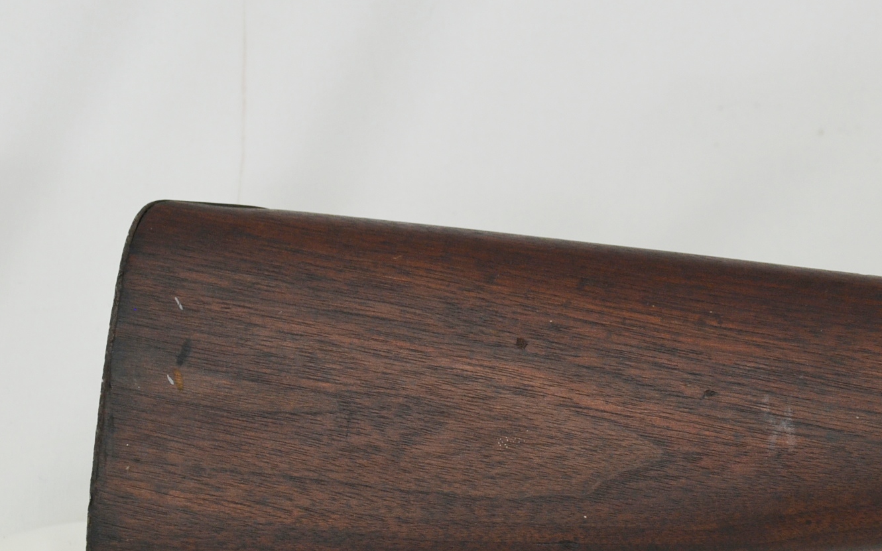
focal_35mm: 164
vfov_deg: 8.0
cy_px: 358
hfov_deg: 12.7
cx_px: 684
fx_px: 3942
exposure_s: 1/250
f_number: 5
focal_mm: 58
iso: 560
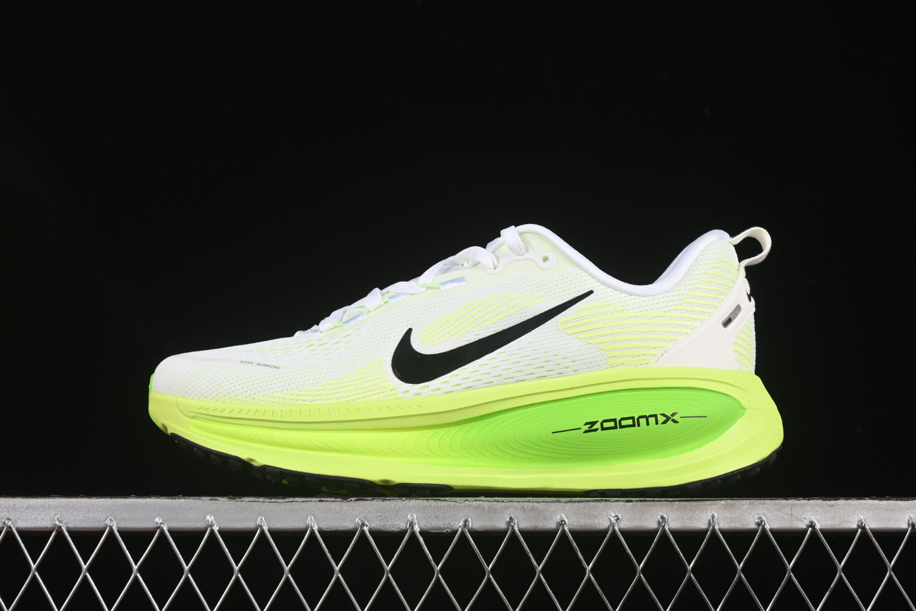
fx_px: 1908
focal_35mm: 75
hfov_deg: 27.0
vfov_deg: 18.2
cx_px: 458
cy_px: 306
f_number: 8
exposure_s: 1/80
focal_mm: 50
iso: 160
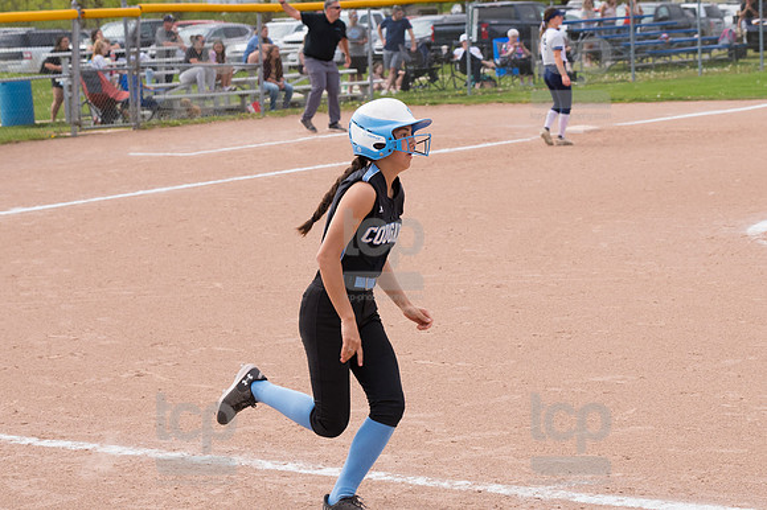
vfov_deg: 13.0
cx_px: 384
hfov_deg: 19.5
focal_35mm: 105
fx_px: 2236
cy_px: 255
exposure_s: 1/1600
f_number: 5.6
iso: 400
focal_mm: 70
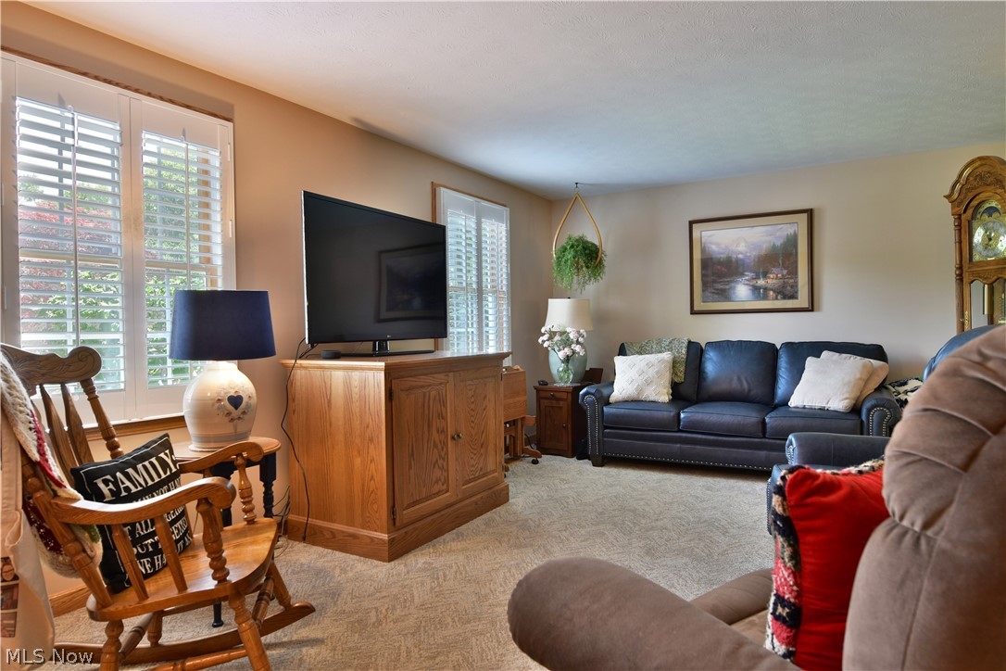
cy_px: 336
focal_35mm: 21
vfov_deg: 59.5
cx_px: 503
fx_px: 587
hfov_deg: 81.2
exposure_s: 1/8
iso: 200
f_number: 4.5
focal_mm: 14
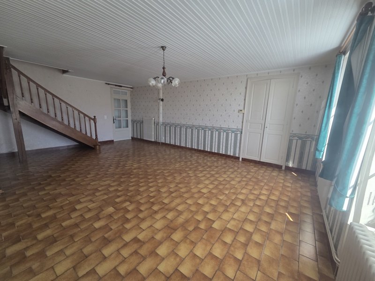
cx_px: 188
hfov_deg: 106.2
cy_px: 140
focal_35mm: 13
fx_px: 141
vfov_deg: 89.9
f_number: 2.2
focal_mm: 2.2
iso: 100
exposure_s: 1/100
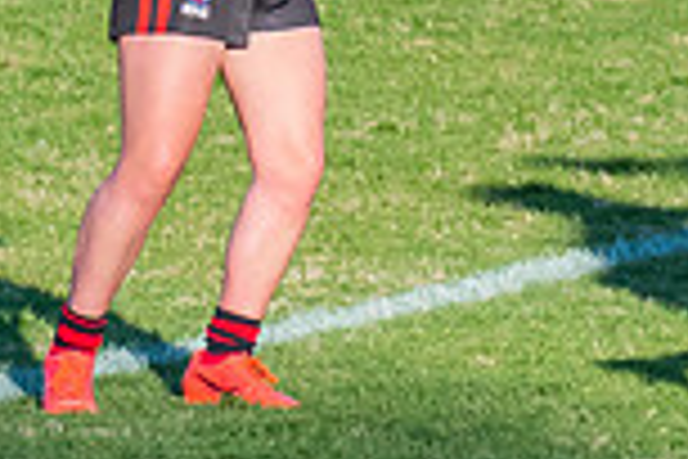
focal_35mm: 1494
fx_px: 28550
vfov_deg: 0.9
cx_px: 1070
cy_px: -204
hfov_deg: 1.4
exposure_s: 1/1250
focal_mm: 180
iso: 800
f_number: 6.3
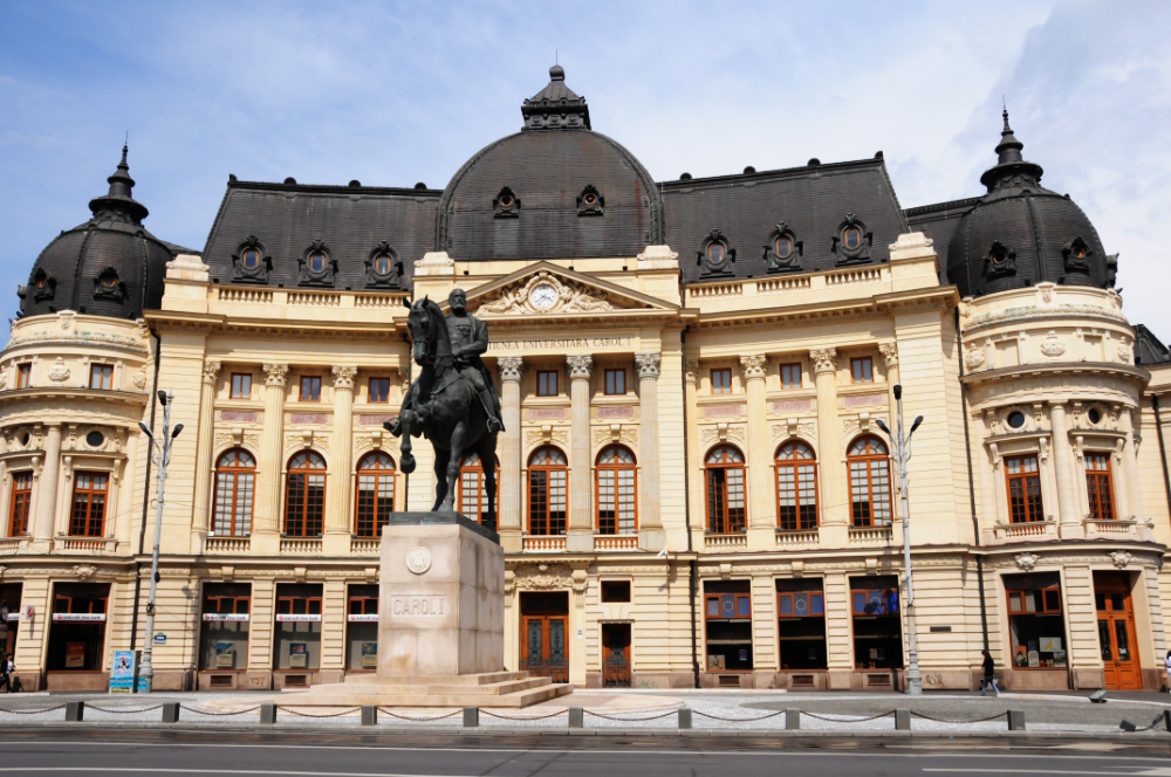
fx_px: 1072
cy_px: 388
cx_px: 586
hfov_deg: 57.3
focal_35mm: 33
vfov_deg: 39.9
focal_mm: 22
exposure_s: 1/4000
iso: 1000
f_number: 10
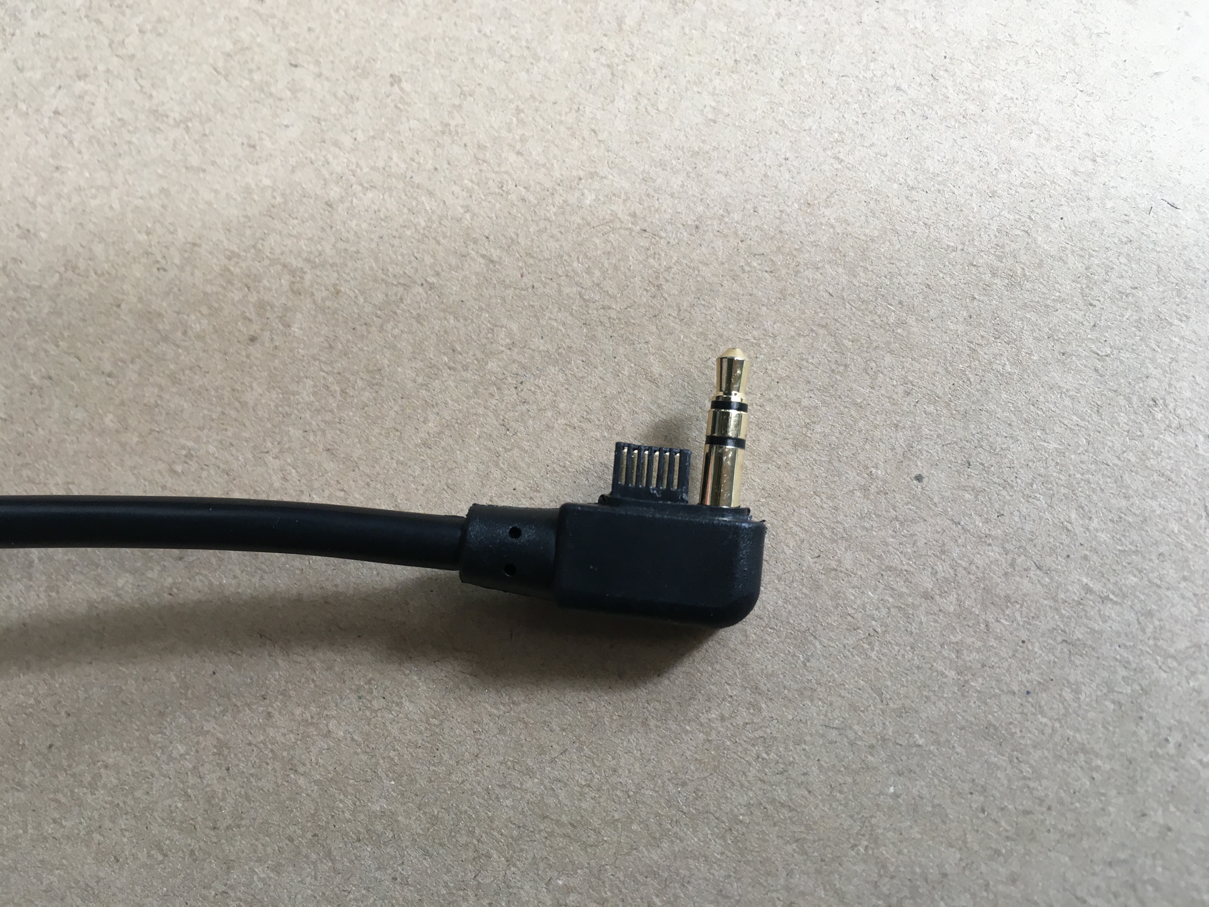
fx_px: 1013
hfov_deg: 61.7
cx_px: 604
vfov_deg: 48.2
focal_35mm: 29
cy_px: 454
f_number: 2.2
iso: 40
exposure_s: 1/33
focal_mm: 4.15
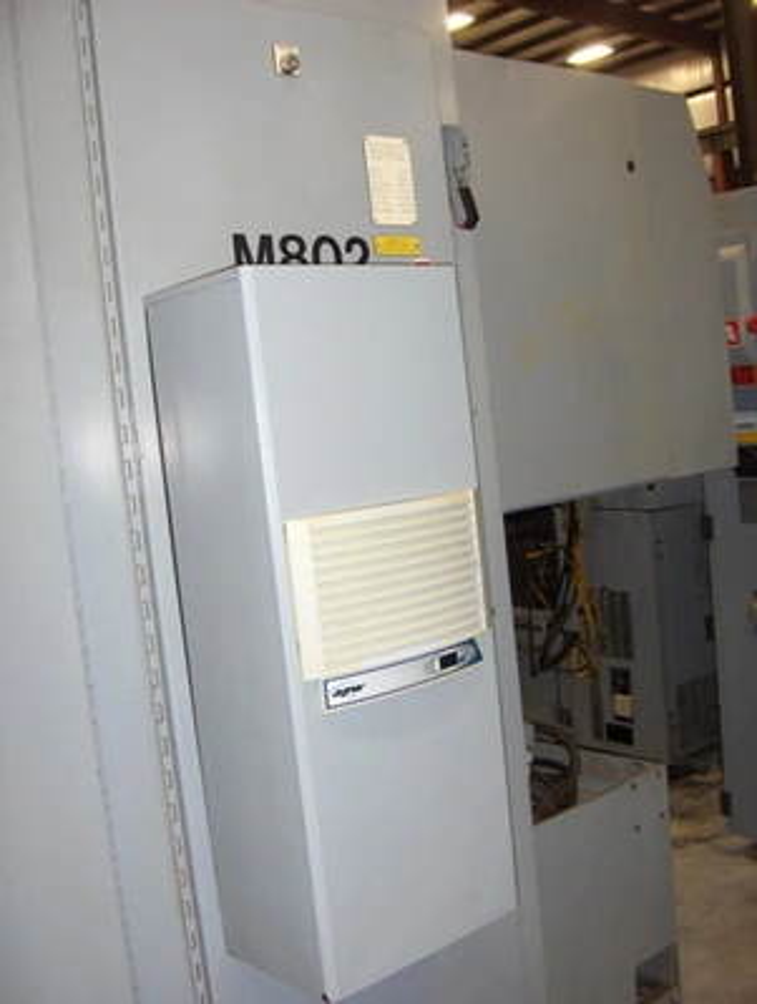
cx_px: 378
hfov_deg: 36.9
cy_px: 502
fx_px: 1133
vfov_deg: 47.8
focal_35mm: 39
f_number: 2.8
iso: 100
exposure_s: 1/60
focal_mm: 8
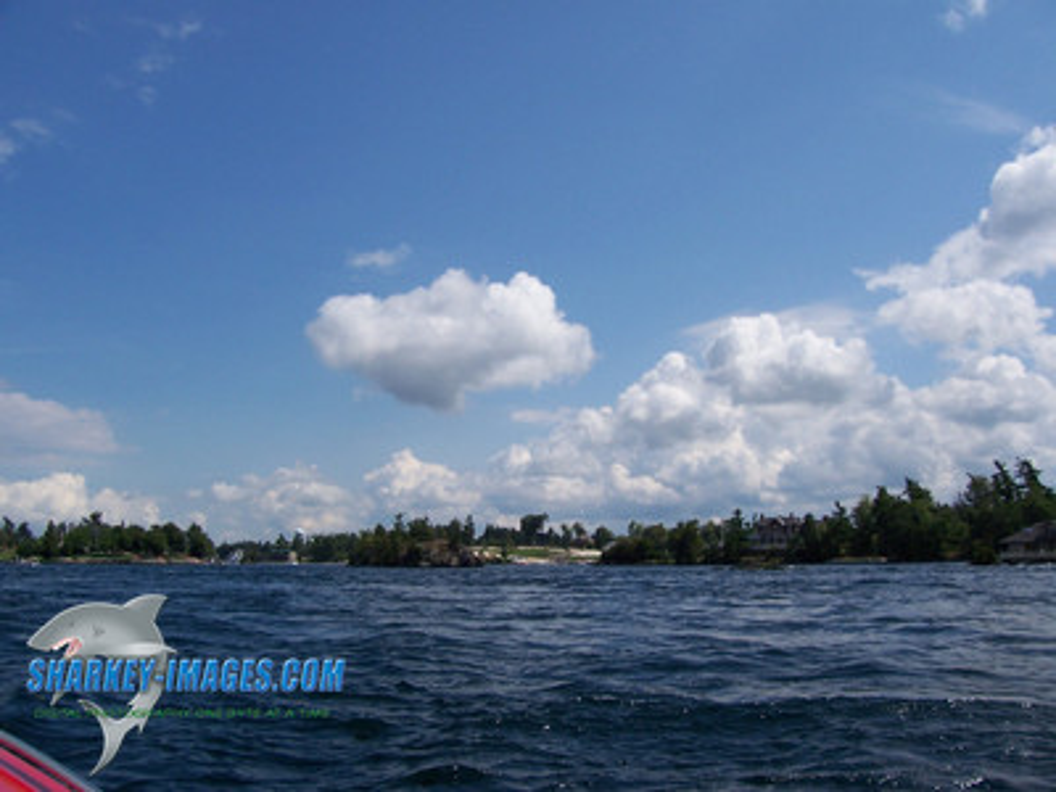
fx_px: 1037
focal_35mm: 34
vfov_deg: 41.8
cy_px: 396
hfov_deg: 54.0
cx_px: 528
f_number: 5.6
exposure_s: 1/1000
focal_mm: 5.6
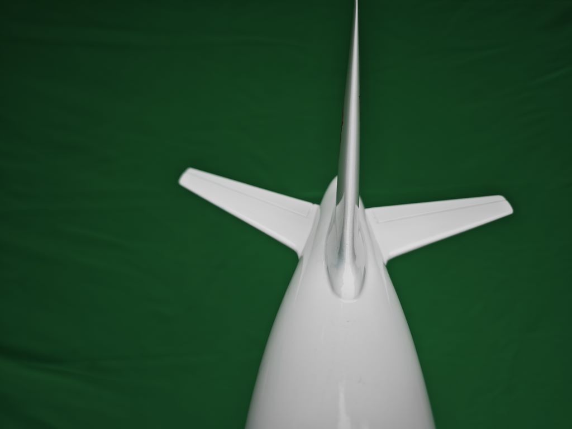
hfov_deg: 73.9
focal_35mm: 23
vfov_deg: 58.9
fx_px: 380
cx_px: 286
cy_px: 214
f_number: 1.9
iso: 50
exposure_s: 1/775
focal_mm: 8.7
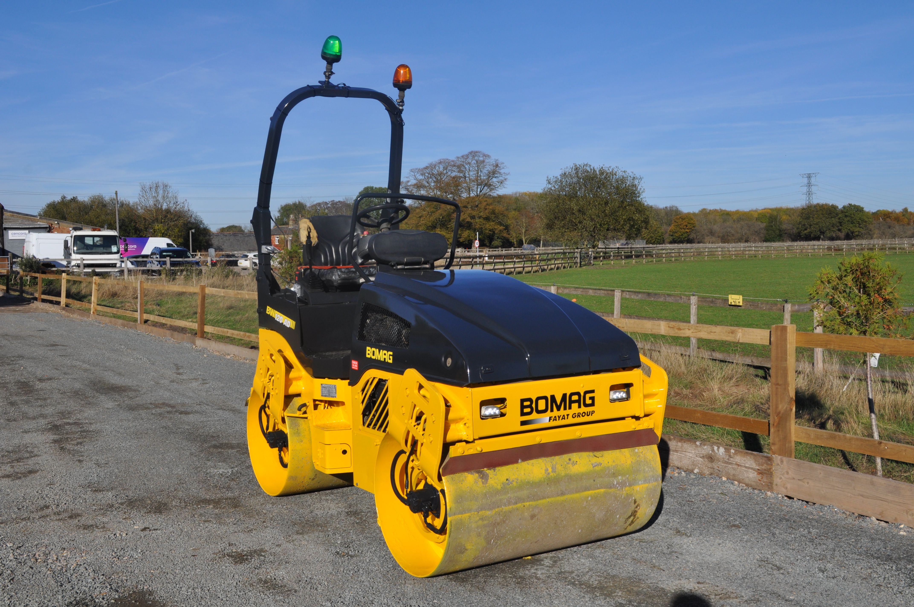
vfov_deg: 34.1
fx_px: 989
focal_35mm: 39
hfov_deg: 49.6
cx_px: 457
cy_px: 304
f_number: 10
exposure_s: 1/400
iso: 200
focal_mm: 26
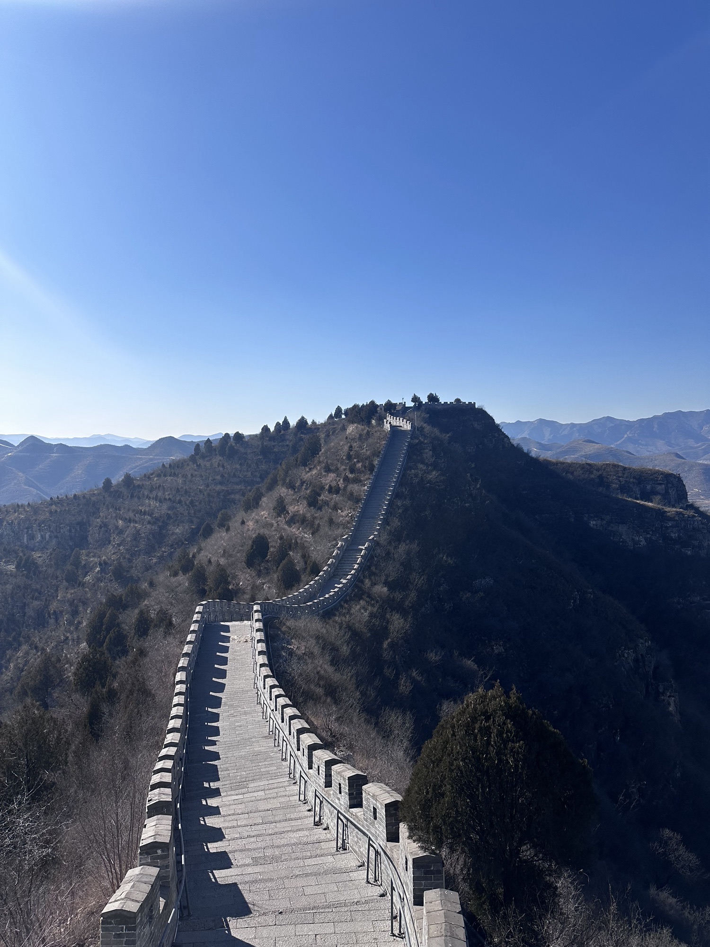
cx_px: 355
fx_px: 656
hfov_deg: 56.8
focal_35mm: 24
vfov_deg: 71.6
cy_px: 474
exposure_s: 1/5525
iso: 80
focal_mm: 6.86
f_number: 1.78
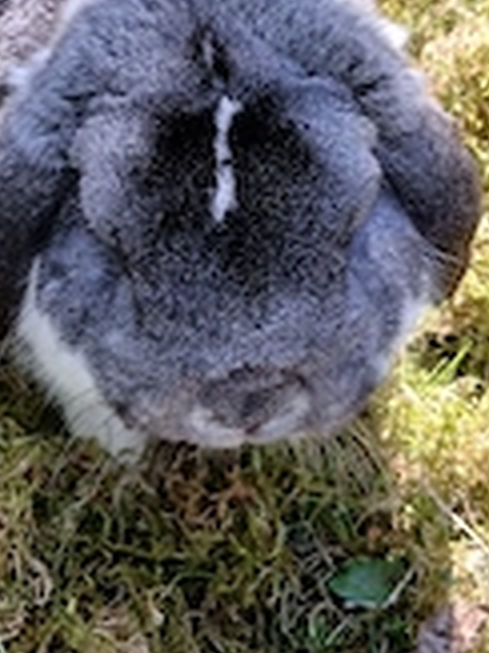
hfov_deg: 22.9
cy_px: 112
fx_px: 1207
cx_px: 216
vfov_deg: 29.5
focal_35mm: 64
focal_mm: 3.98
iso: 32
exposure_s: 1/101
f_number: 1.8
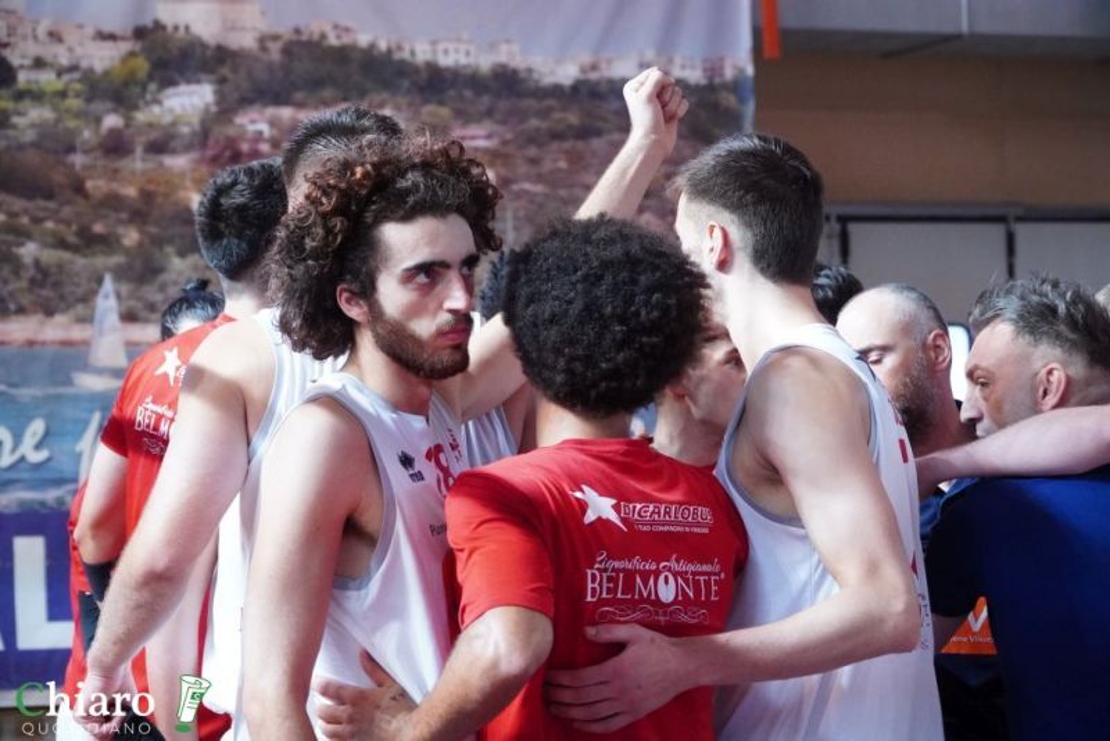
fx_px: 2776
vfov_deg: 15.2
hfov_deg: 22.6
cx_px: 555
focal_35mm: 90
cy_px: 370
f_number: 5
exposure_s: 1/500
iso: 5000
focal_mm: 60
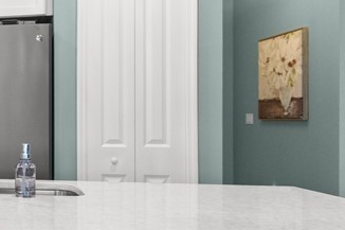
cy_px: 113
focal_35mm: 50
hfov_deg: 28.3
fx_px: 479
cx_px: -155
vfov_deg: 27.0
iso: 800
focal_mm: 10
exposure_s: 1/25
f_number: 4.5
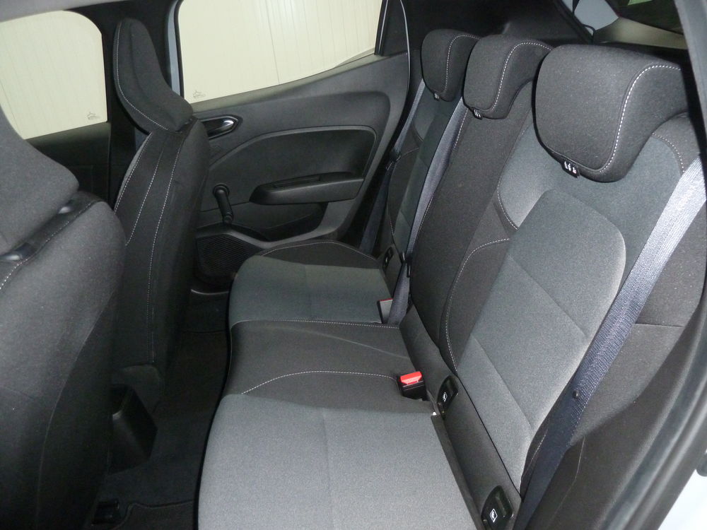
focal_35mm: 25
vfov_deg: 54.9
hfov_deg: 69.4
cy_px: 265
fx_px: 511
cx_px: 354
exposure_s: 1/30
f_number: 3.3
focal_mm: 4.1
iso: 320
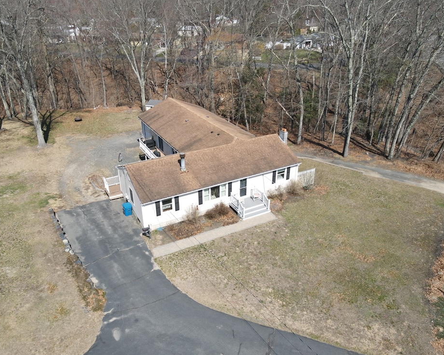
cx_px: 209
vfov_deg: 54.9
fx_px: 342
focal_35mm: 26
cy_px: 184
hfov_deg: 66.0
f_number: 2.8
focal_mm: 4.5
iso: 100
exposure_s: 1/500
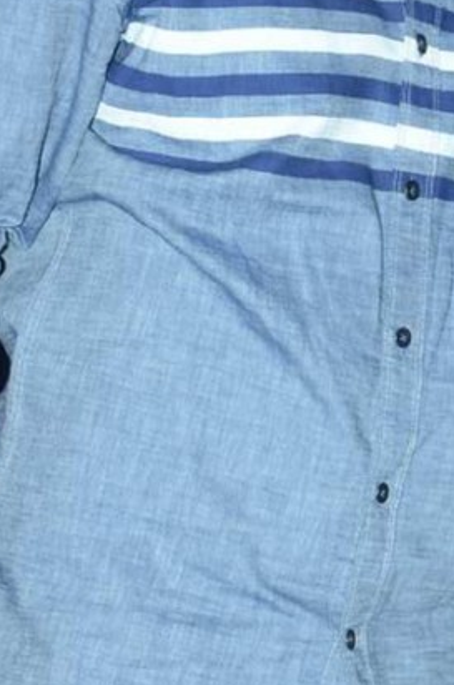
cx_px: 577
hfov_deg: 5.0
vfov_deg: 7.5
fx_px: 5224
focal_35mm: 275
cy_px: 407
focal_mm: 50
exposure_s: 1/125
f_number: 5.6
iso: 400
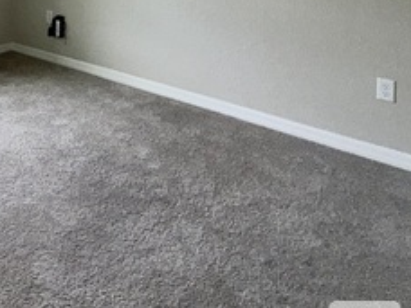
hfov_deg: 41.1
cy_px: -77
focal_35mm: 41
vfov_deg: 29.3
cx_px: 19
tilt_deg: -1.2
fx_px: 487
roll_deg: -0.2
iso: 50
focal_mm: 2.22
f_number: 2.2
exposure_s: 1/121
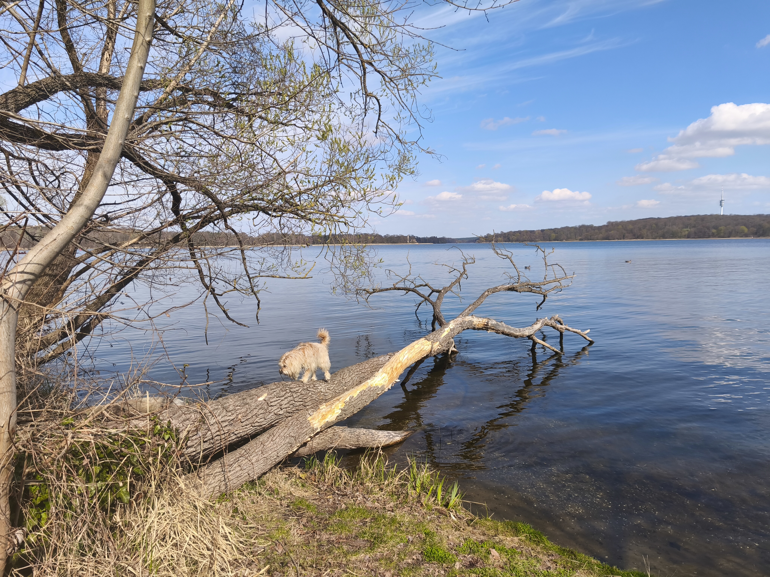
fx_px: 512
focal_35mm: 23
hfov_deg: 73.9
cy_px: 288
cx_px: 385
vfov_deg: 58.9
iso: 80
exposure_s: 1/1763
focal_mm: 5.35
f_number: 1.7
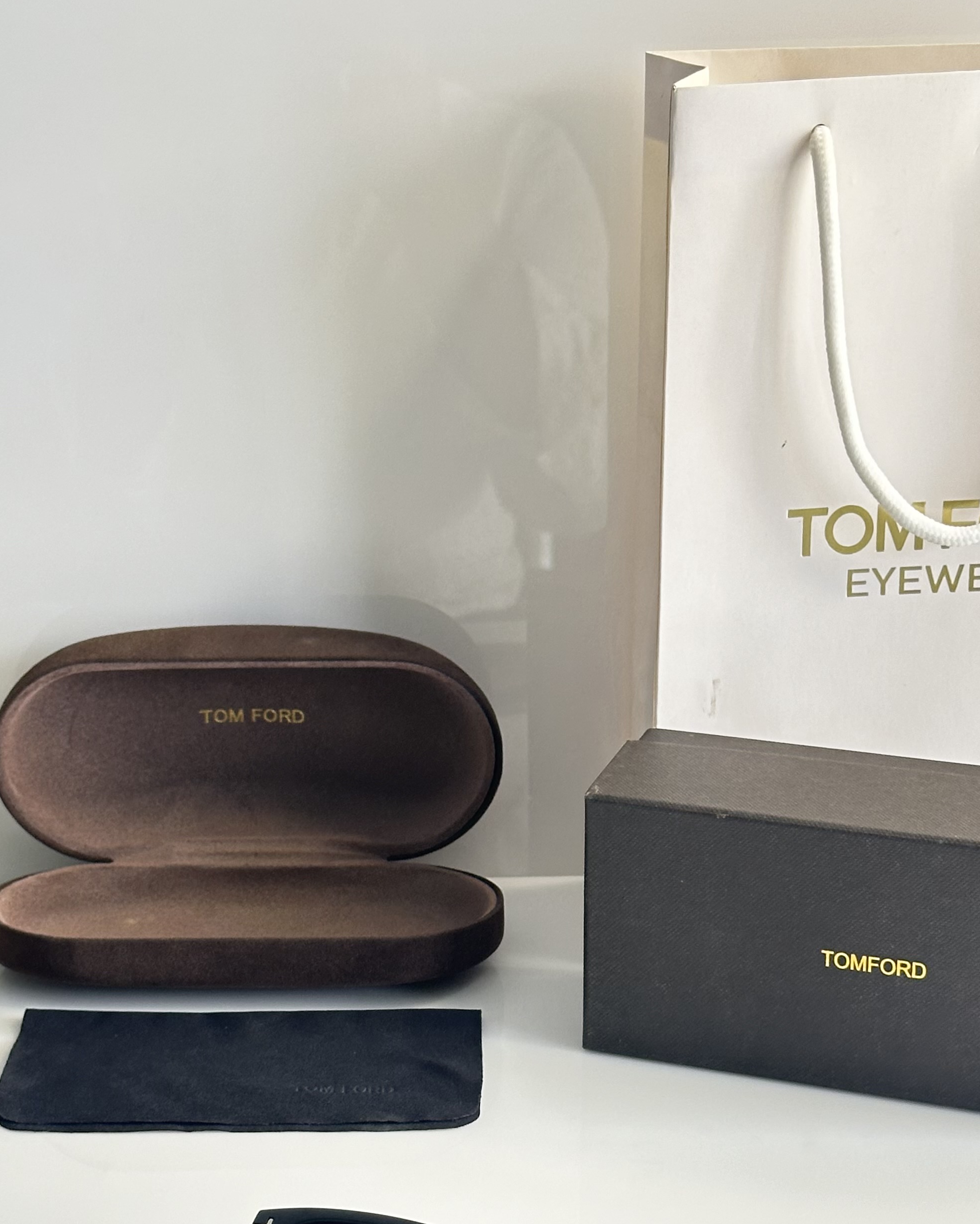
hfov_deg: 19.9
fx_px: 2791
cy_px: 938
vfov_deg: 24.4
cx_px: 434
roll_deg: +1.4
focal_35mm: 77
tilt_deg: -24.7
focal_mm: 6.86
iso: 125
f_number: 1.78
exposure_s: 1/60
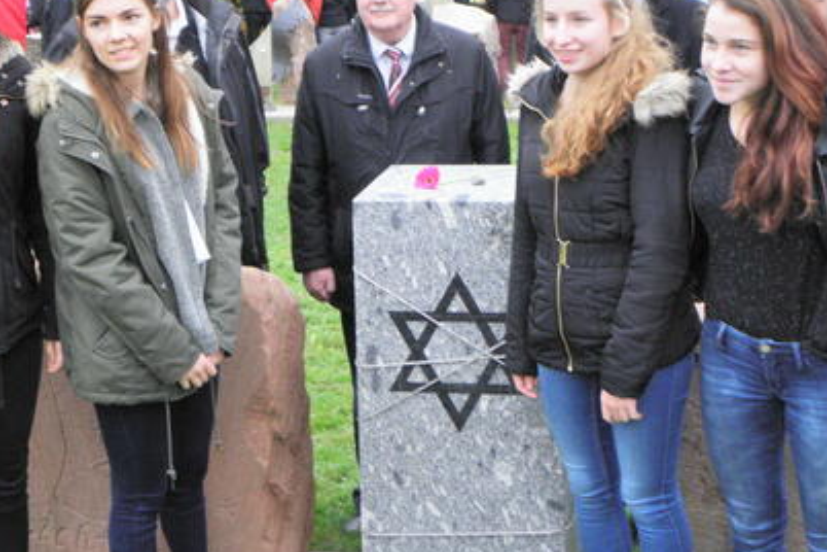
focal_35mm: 73
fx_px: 1677
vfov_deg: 18.6
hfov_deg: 27.7
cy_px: 169
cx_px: 397
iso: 200
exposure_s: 1/30
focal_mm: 8.53
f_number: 3.4
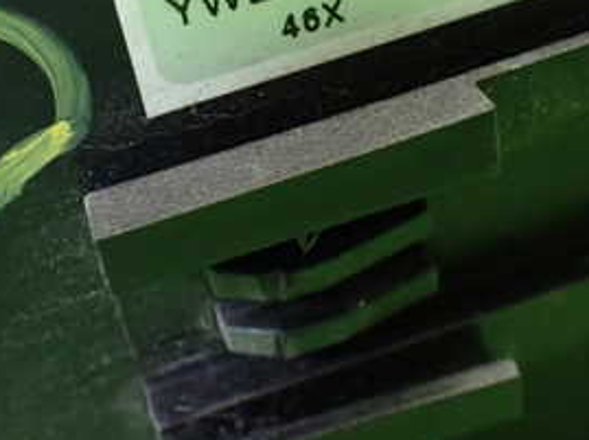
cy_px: 66
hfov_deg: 29.0
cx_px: 243
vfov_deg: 21.5
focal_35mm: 67
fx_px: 1138
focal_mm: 5.4
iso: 800
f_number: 2.3
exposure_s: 1/30
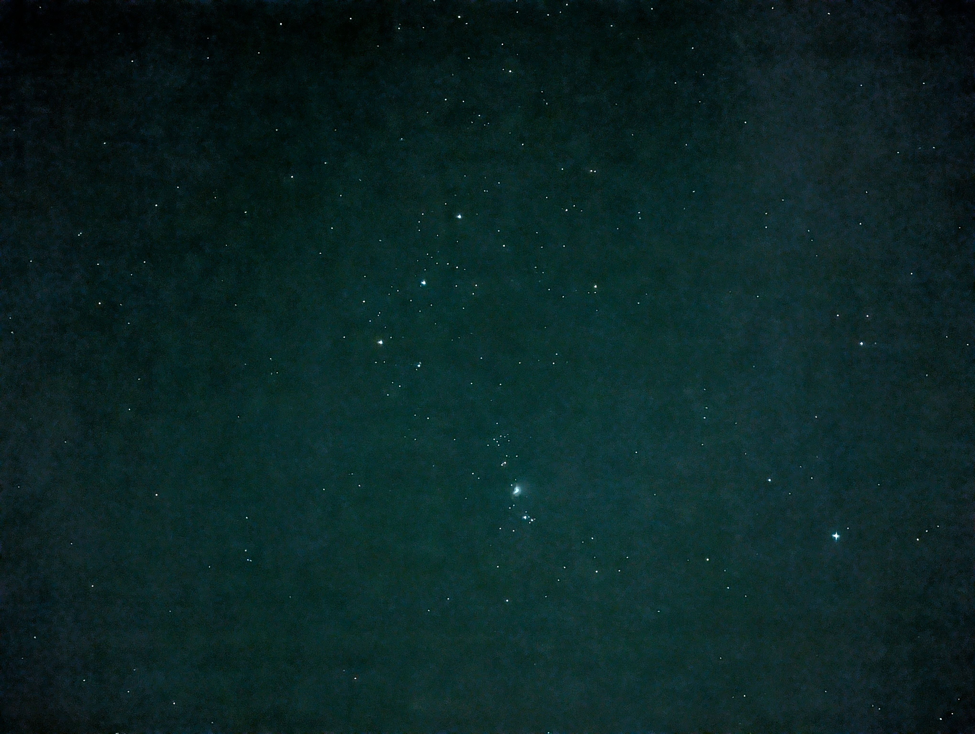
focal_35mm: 110
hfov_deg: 17.9
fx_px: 3103
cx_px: 488
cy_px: 367
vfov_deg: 13.5
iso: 24130
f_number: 2.8
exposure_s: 1/3.16
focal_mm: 17.91
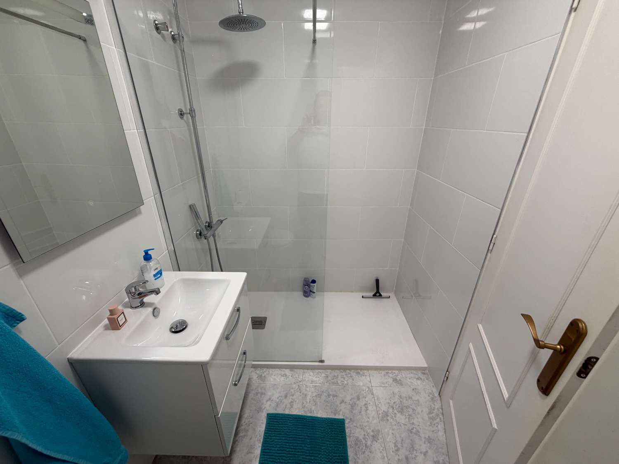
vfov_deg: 85.7
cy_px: 232
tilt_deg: -23.1
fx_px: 250
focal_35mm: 14
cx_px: 310
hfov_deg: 102.1
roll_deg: +0.8
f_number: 2.2
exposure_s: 1/100
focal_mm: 2.22
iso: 100
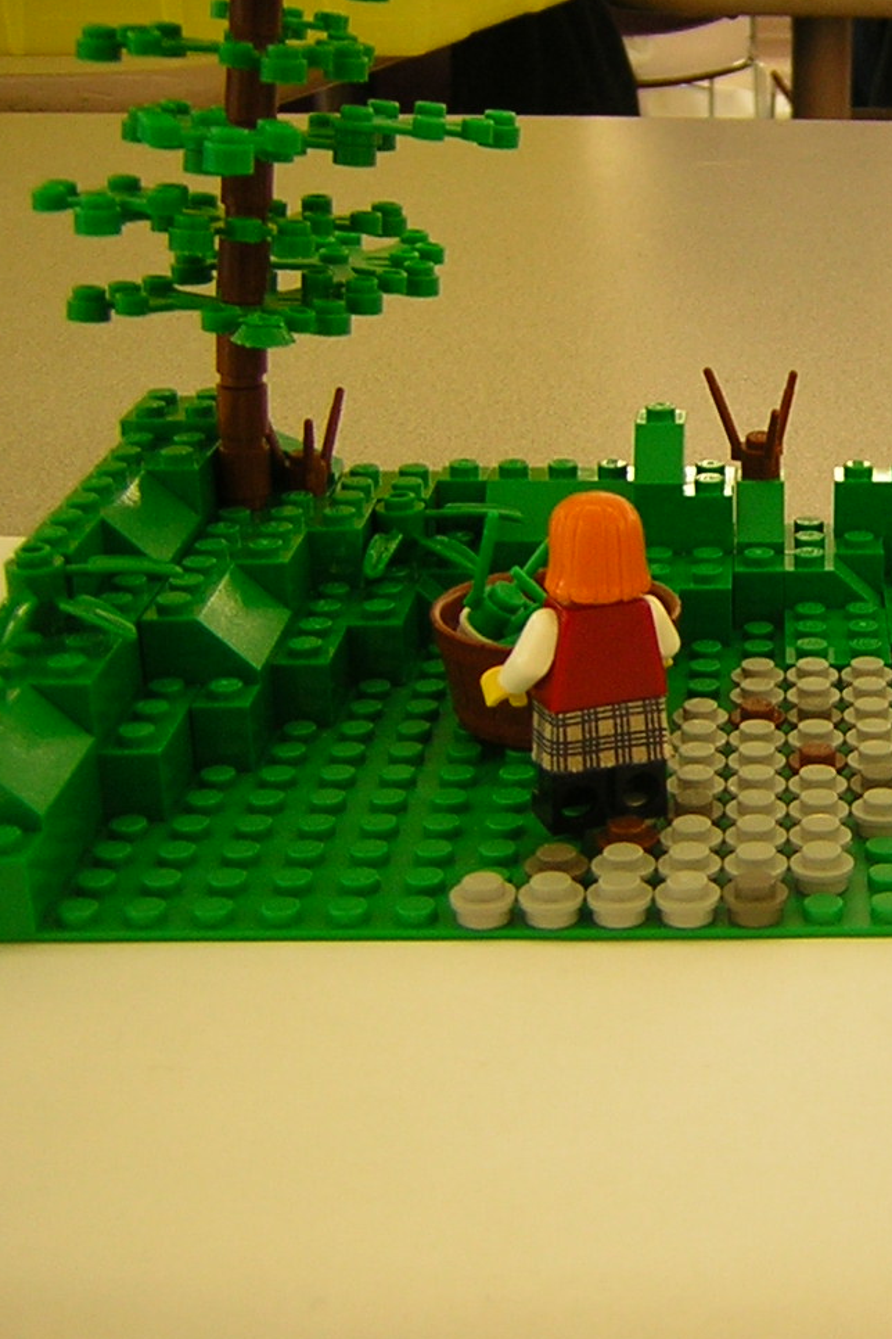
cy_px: 559
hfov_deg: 20.9
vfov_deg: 32.3
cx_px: 975
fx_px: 2304
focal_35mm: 62
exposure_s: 1/6.6
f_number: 2.6
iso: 50
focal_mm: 4.7
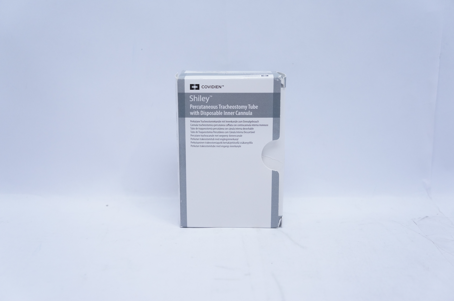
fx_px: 548
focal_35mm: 44
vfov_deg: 30.8
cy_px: 150
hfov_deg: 45.0
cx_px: 227
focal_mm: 29
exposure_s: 1/160
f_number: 4
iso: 800
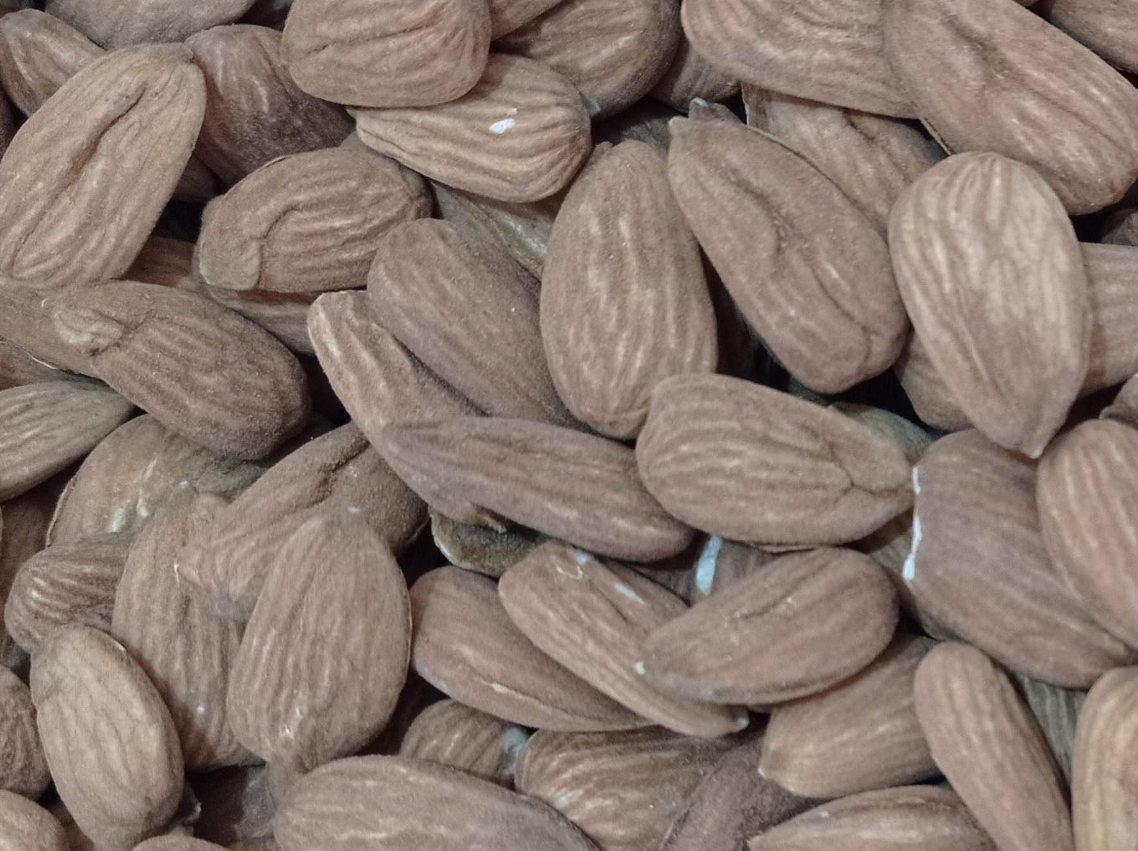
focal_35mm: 63
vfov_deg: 23.0
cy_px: 630
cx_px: 1041
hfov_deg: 29.4
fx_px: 2069
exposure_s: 1/50
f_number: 1.79
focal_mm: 4.7
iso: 231
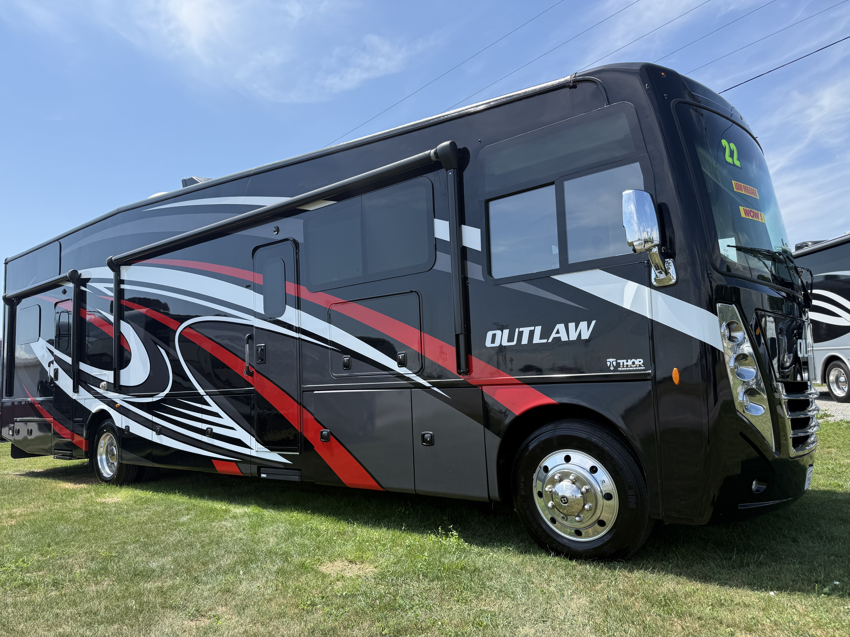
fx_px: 589
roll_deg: +1.8
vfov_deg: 56.8
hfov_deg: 71.6
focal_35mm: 24
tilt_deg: +8.5
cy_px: 318
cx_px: 425
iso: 80
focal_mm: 6.76
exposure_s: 1/2445
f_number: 1.78
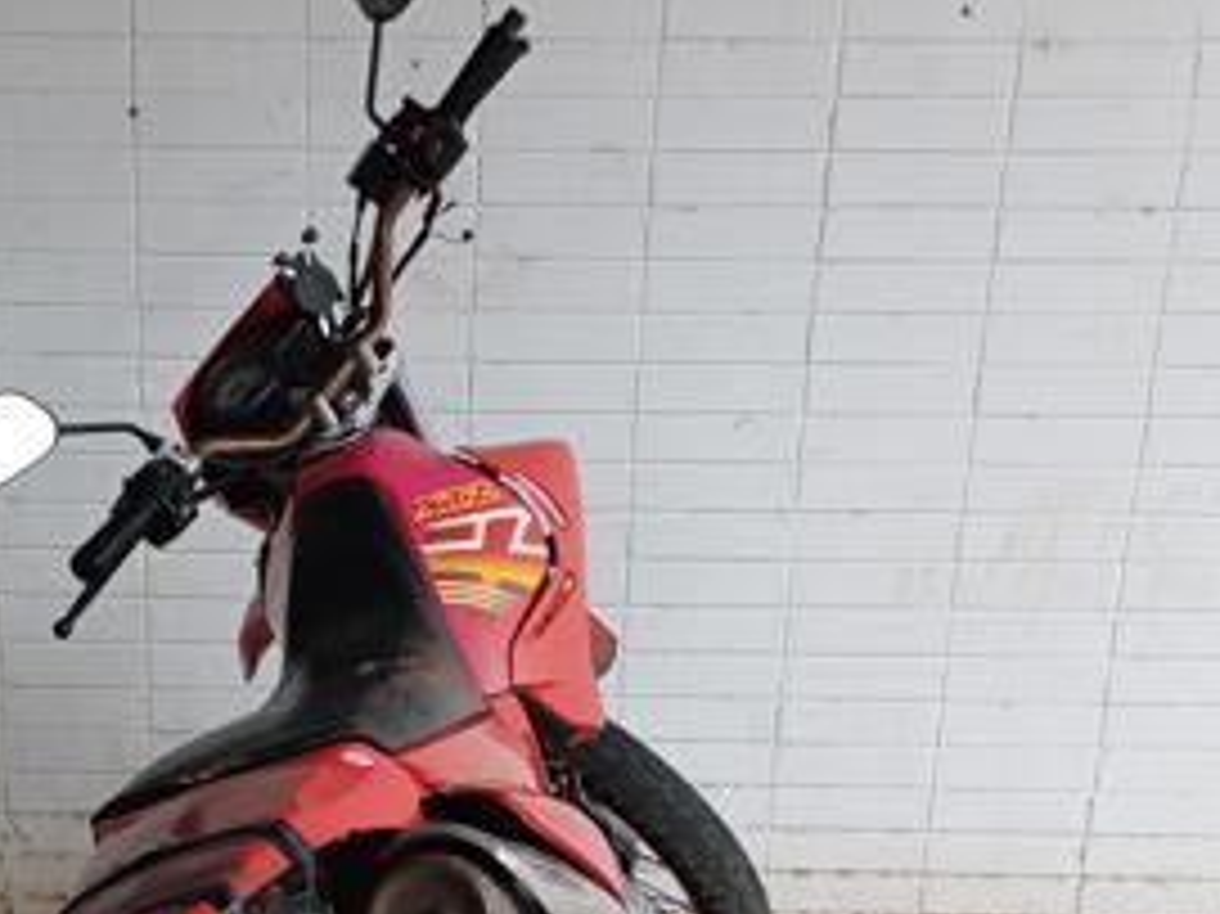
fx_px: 2078
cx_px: 446
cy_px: 891
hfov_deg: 32.5
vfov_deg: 23.8
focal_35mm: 59
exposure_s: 1/100
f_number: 1.8
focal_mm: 4.65
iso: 50
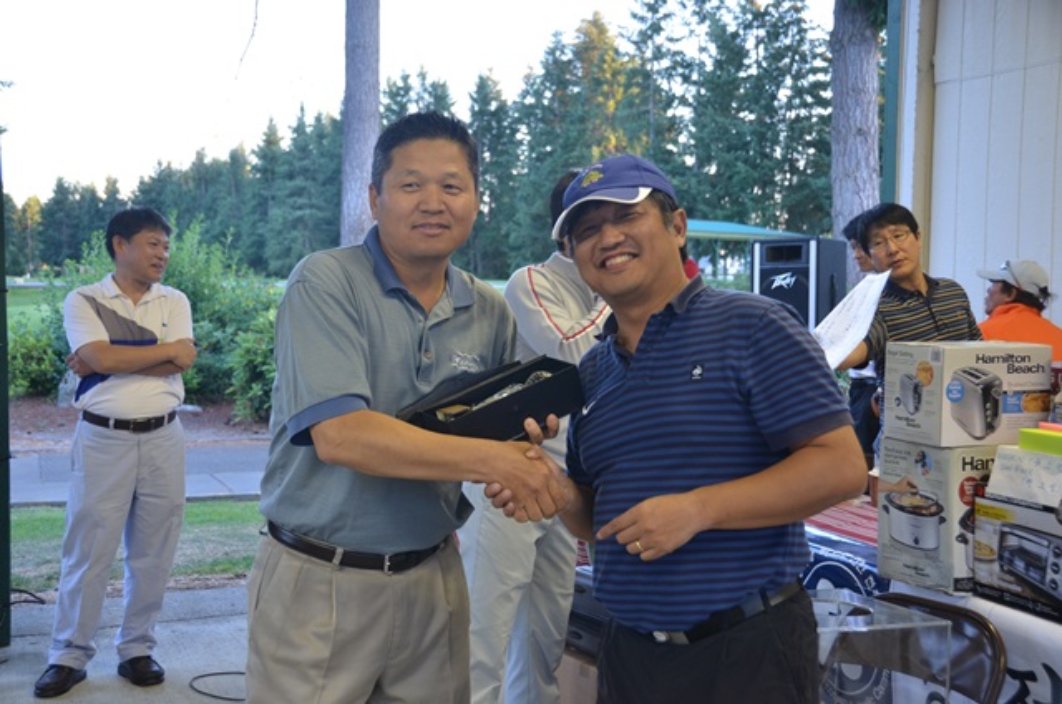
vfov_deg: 28.8
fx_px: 1369
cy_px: 352
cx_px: 531
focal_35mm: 46
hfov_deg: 42.4
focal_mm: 31
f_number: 4
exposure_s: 1/60
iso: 640
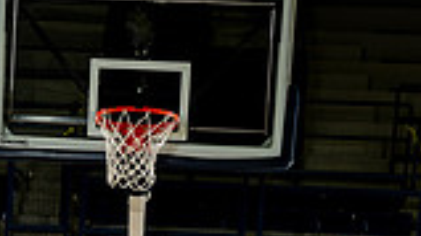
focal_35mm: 113
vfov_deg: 9.6
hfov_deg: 18.8
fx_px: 1260
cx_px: 87
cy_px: 554
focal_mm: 38
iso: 640
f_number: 8
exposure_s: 1/250
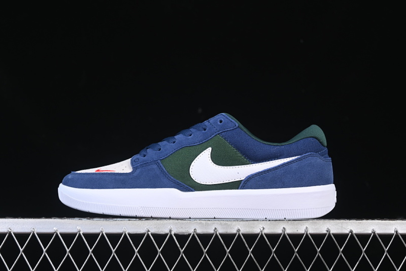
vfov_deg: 18.2
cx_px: 203
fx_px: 846
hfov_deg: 27.0
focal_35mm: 75
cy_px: 136
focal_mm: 50
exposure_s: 1/60
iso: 160
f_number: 6.3
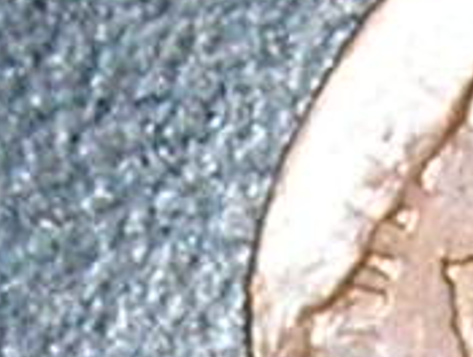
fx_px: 1698
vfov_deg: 11.7
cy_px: 435
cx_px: 657
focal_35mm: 124
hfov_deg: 15.0
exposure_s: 1/60.1
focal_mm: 5.7
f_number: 4.9
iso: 50
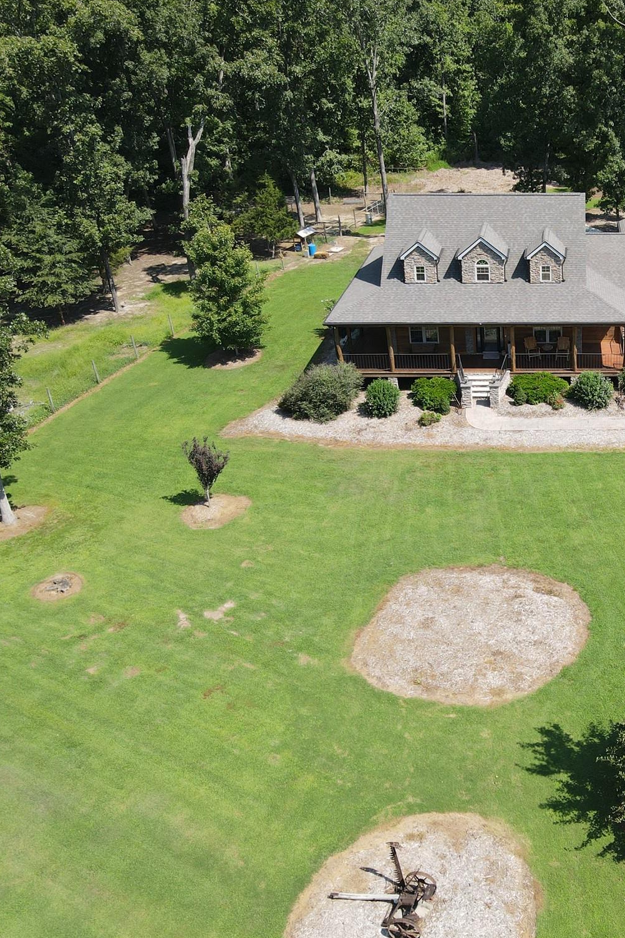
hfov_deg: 36.4
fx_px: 886
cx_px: 563
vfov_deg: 55.8
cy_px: 460
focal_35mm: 34
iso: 100
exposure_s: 1/350
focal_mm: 4.5
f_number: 2.8
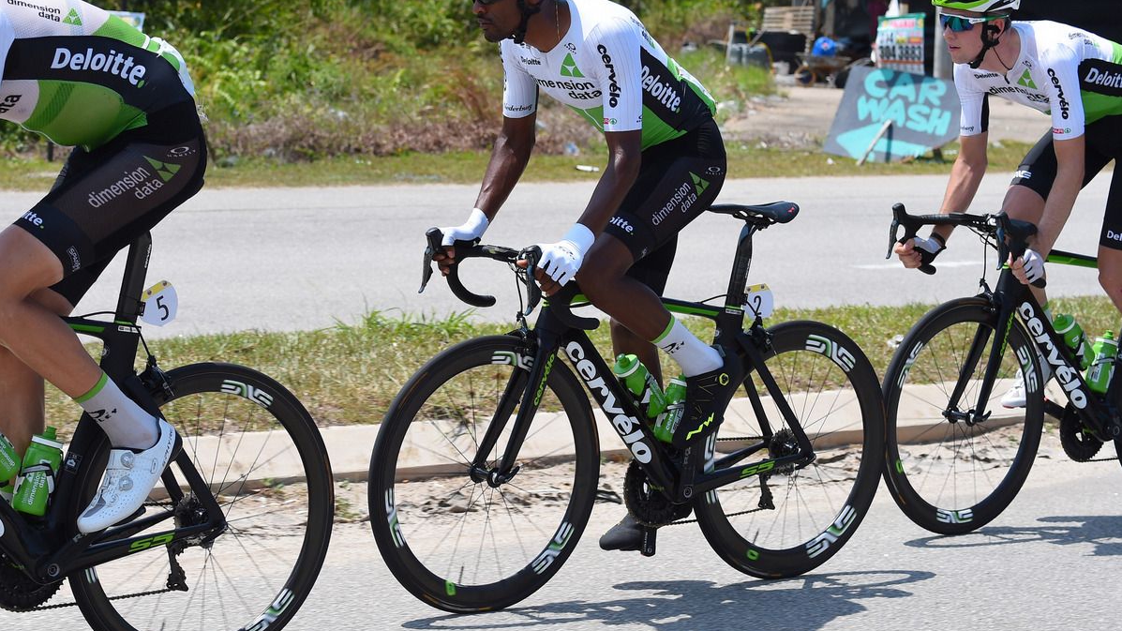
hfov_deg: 25.3
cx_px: 561
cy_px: 268
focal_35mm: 84
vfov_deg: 14.4
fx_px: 2499
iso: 400
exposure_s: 1/1250
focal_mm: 80
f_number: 7.1
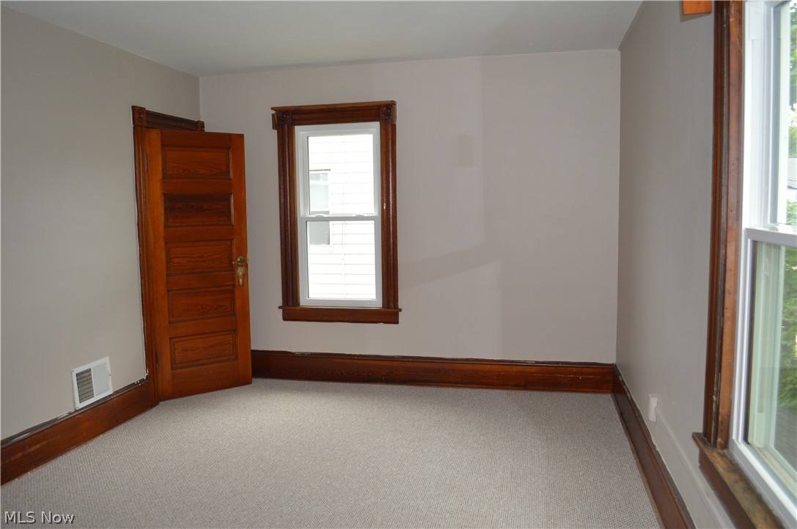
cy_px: 264
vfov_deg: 47.8
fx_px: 597
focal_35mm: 27
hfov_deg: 67.4
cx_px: 398
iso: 400
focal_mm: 18
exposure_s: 1/60
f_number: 4
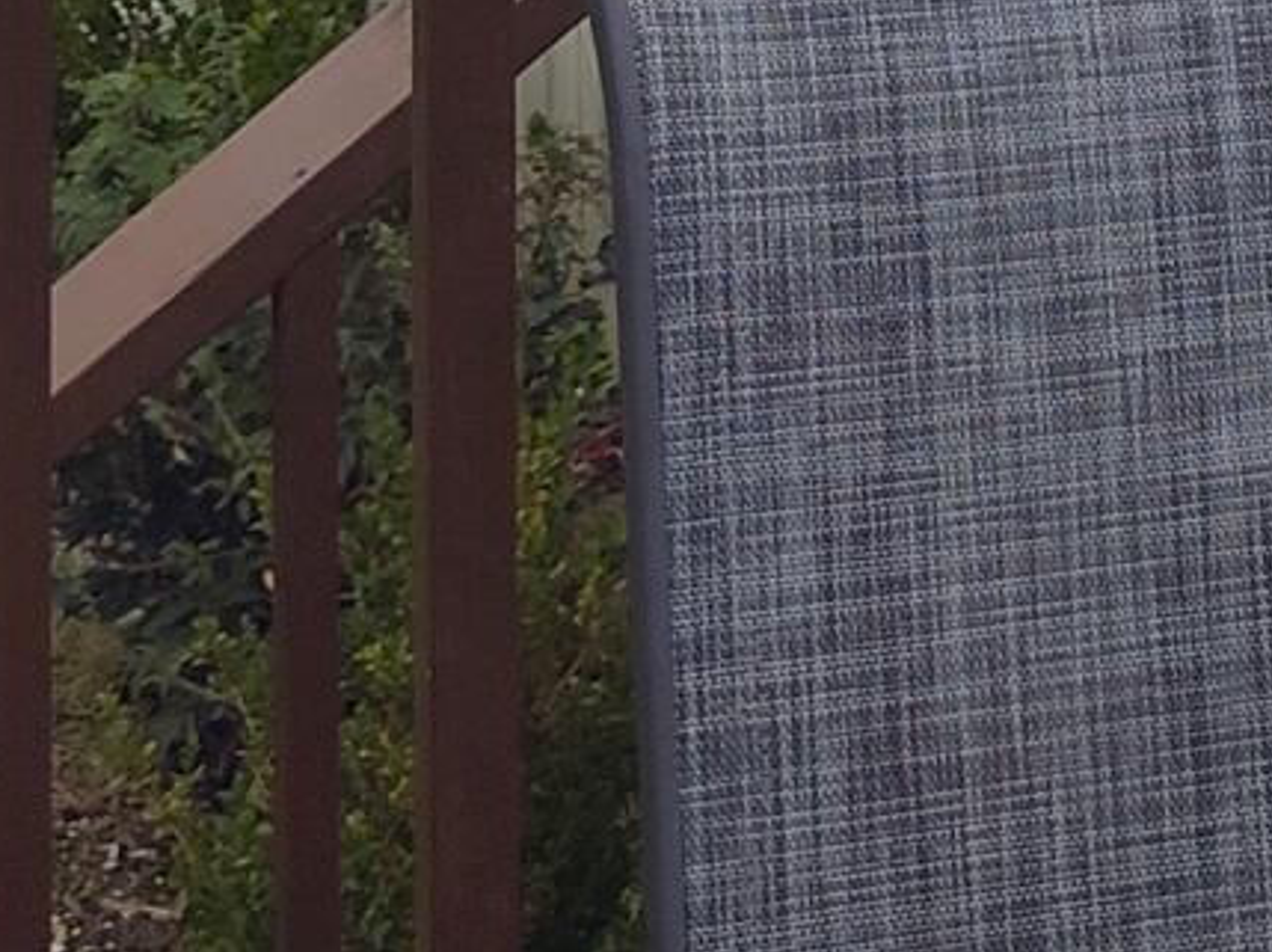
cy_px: -2230
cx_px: 1847
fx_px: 5911
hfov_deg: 11.8
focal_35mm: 161
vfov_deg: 7.6
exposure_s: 1/954
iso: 100
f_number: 1.8
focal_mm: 5.56
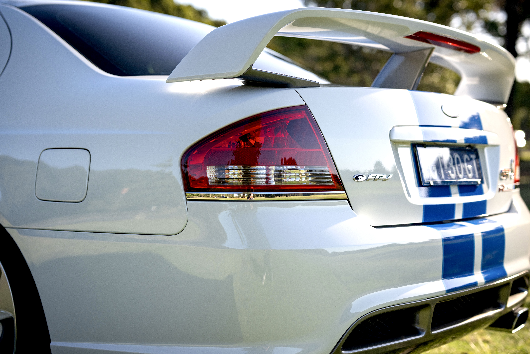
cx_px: 265
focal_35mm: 50
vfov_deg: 27.0
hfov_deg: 39.6
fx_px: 736
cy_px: 177
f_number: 2.2
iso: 125
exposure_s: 1/2500
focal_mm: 50
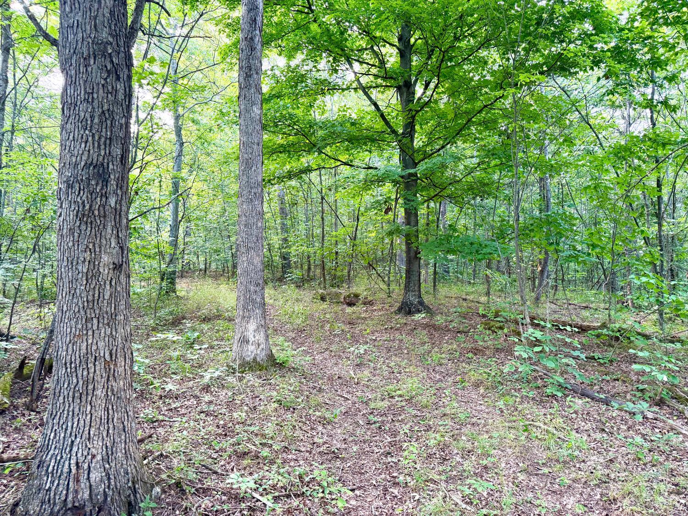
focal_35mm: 24
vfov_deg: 56.8
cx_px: 344
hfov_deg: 71.6
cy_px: 258
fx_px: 477
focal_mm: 6.76
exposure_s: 1/87
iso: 200
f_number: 1.78
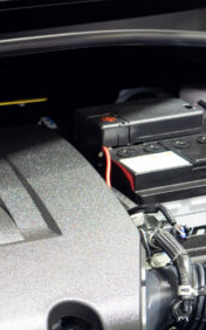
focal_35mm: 127
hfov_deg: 10.1
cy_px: 232
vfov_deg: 16.4
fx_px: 1142
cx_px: -62
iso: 800
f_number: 2.8
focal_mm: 22
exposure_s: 1/40
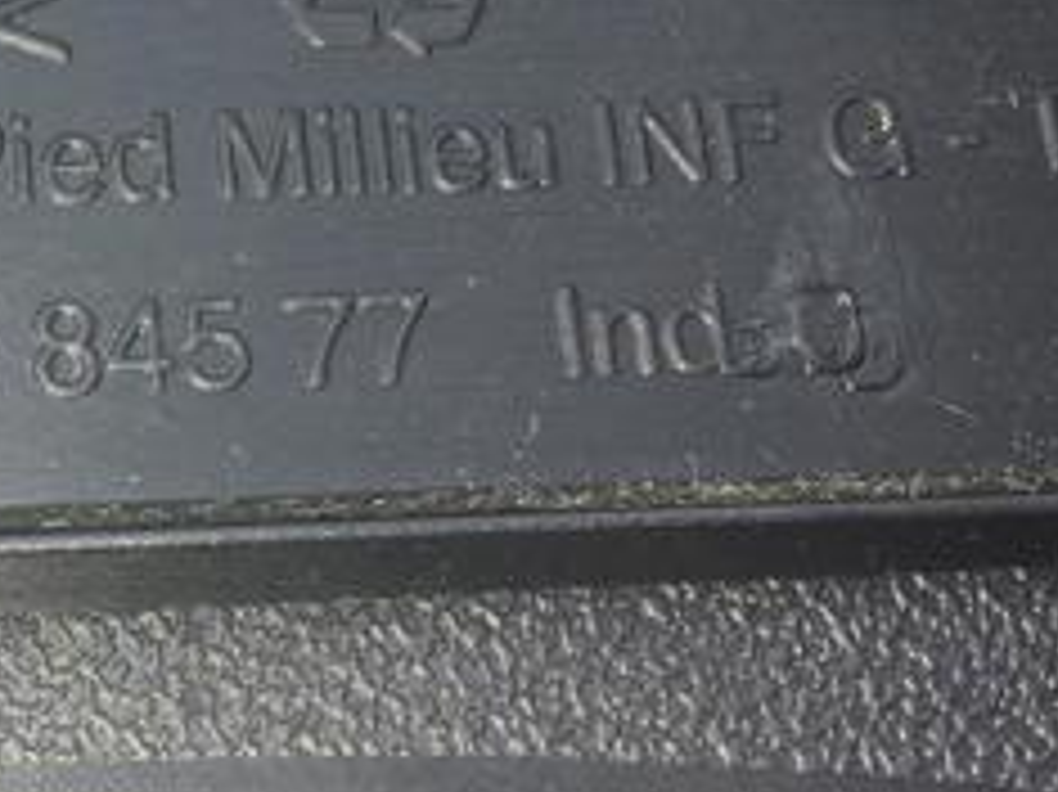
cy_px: 324
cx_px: 0
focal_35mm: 79
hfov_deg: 23.7
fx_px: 2413
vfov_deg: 18.6
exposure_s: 1/94
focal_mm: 4.15
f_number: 2.2
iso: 25
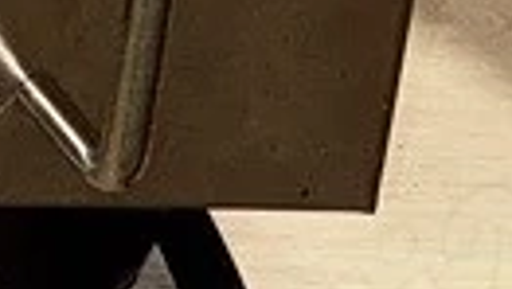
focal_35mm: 199
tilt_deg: -14.3
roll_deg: -0.8
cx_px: -1313
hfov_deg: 8.1
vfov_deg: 5.6
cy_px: -676
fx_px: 2704
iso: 50
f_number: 1.78
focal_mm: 6.76
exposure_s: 1/30
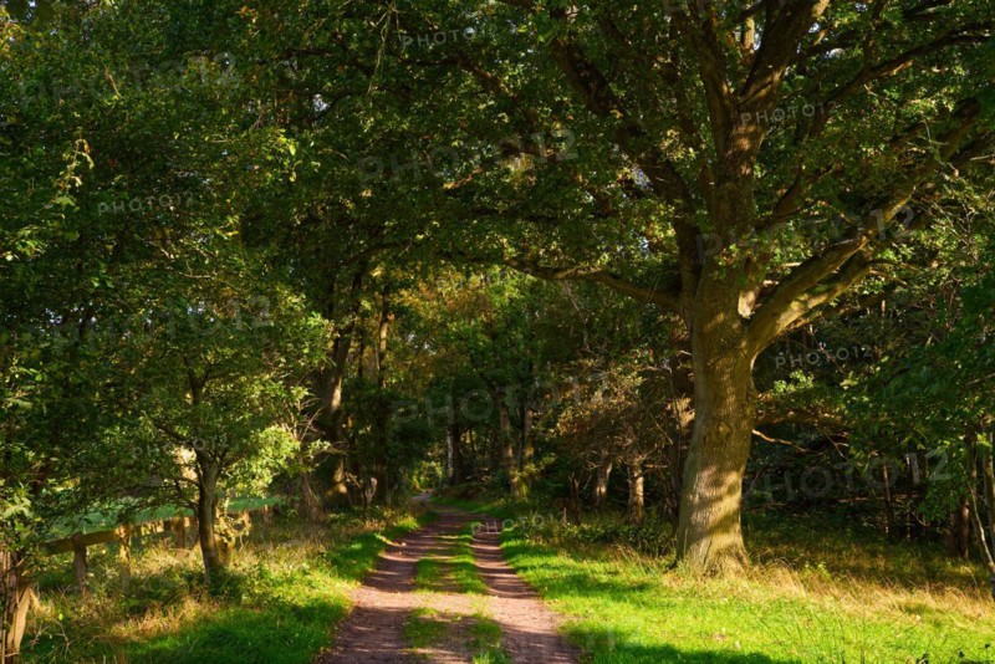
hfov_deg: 39.6
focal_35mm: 50
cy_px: 332
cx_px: 498
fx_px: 1382
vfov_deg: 27.0
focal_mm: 50
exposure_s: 1/100
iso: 400
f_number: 9
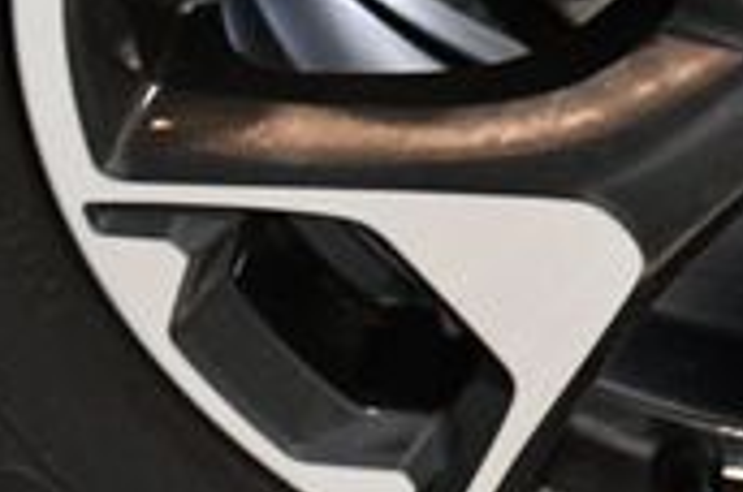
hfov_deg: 8.6
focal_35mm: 235
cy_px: -65
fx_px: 4841
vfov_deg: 5.8
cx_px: 985
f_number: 4.5
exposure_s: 1/60
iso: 3200
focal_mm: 42
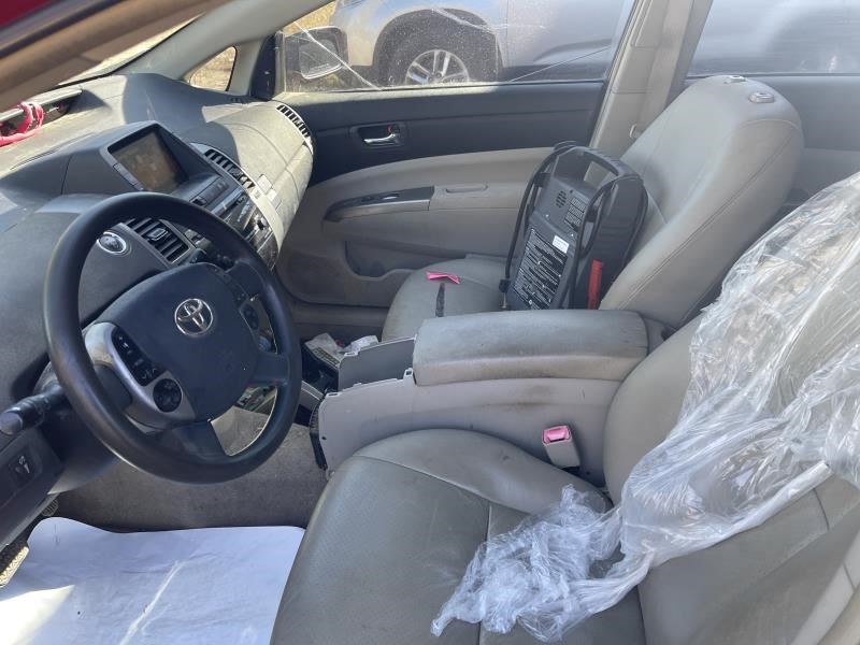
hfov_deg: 69.4
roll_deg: +1.2
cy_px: 322
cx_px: 430
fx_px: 621
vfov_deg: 54.9
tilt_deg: -26.9
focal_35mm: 25
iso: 50
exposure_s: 1/121
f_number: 1.6
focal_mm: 5.1
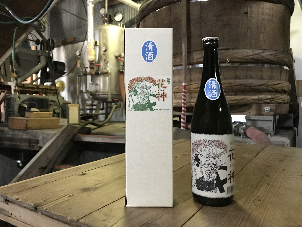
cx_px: 151
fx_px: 244
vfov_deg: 49.7
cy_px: 114
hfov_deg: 63.4
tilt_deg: +1.0
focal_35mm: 28
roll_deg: -0.6
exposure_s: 1/4
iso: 100
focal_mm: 3.99
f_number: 1.8
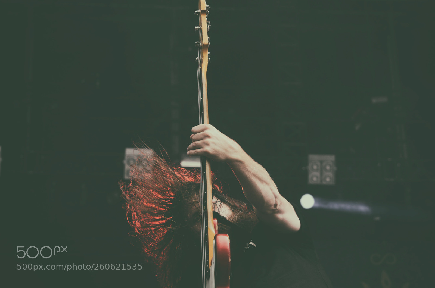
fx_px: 1266
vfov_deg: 13.0
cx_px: 218
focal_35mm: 105
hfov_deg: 19.5
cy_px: 144
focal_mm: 70
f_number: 5
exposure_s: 1/1000
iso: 250
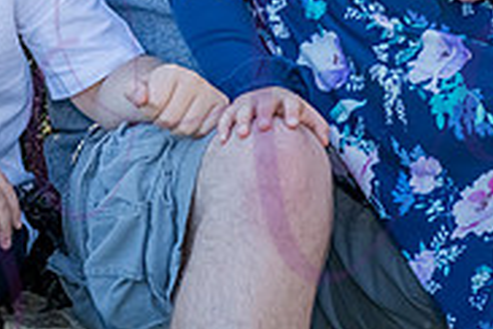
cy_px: -142
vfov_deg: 4.7
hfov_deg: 7.1
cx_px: 175
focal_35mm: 292
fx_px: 3998
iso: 800
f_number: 8
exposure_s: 1/320
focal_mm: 92
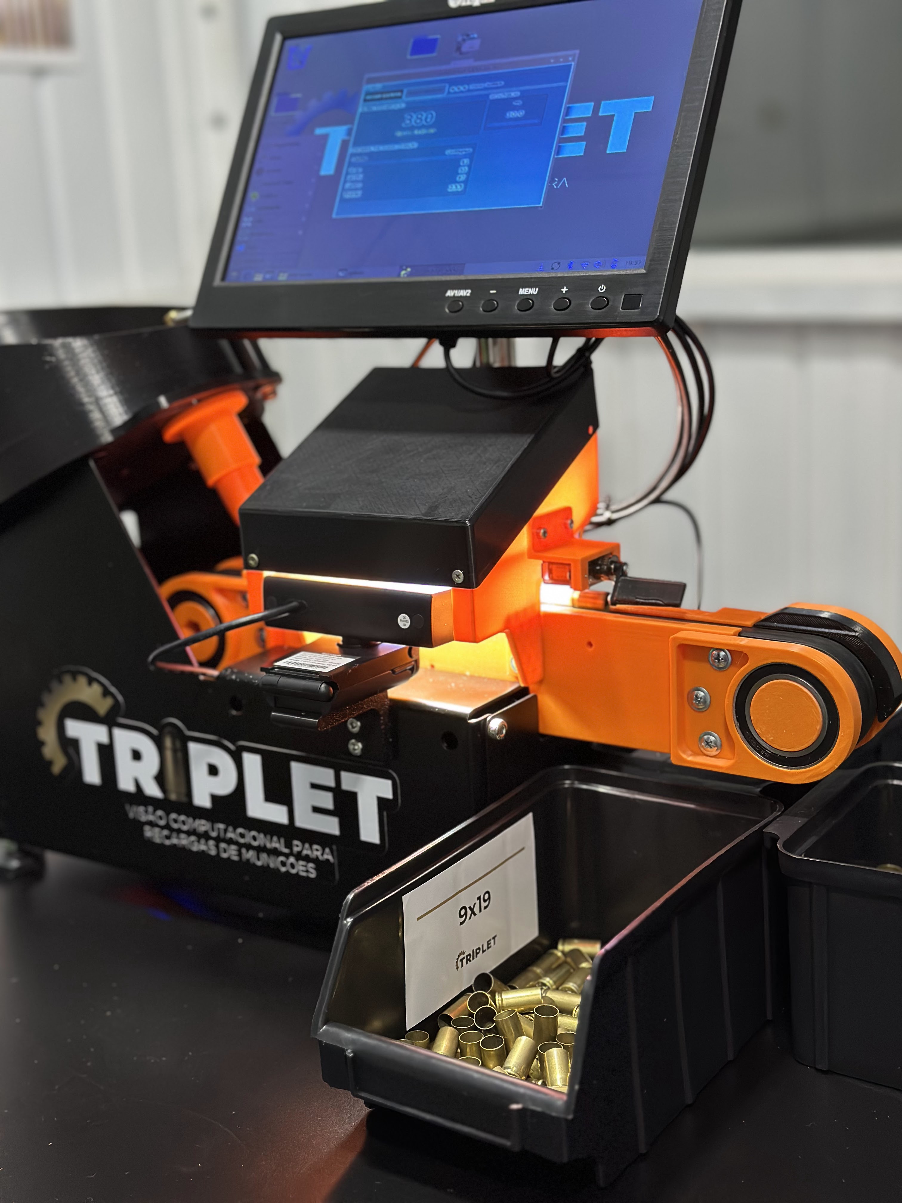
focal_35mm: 48
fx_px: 1668
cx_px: 451
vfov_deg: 39.7
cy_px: 602
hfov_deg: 30.3
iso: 320
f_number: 1.78
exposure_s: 1/40
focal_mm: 6.86
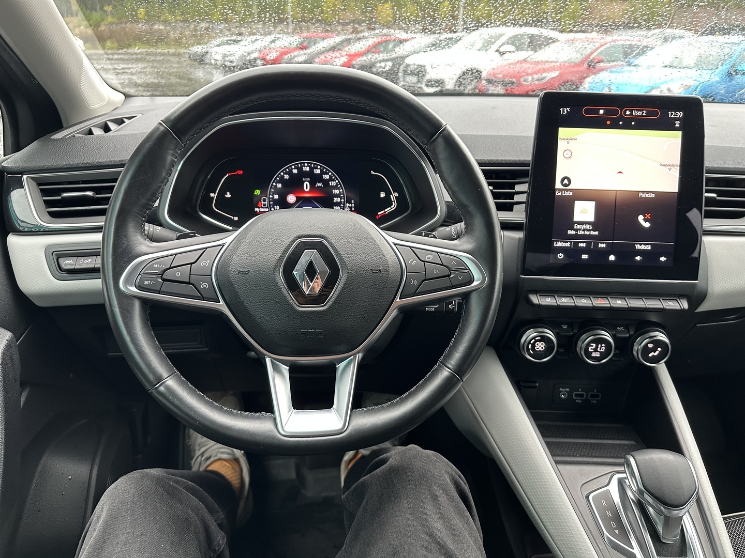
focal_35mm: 24
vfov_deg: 56.8
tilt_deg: -23.8
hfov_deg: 71.6
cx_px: 372
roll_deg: +0.0
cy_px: 279
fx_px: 517
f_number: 1.78
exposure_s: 1/73
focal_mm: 6.86
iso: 250
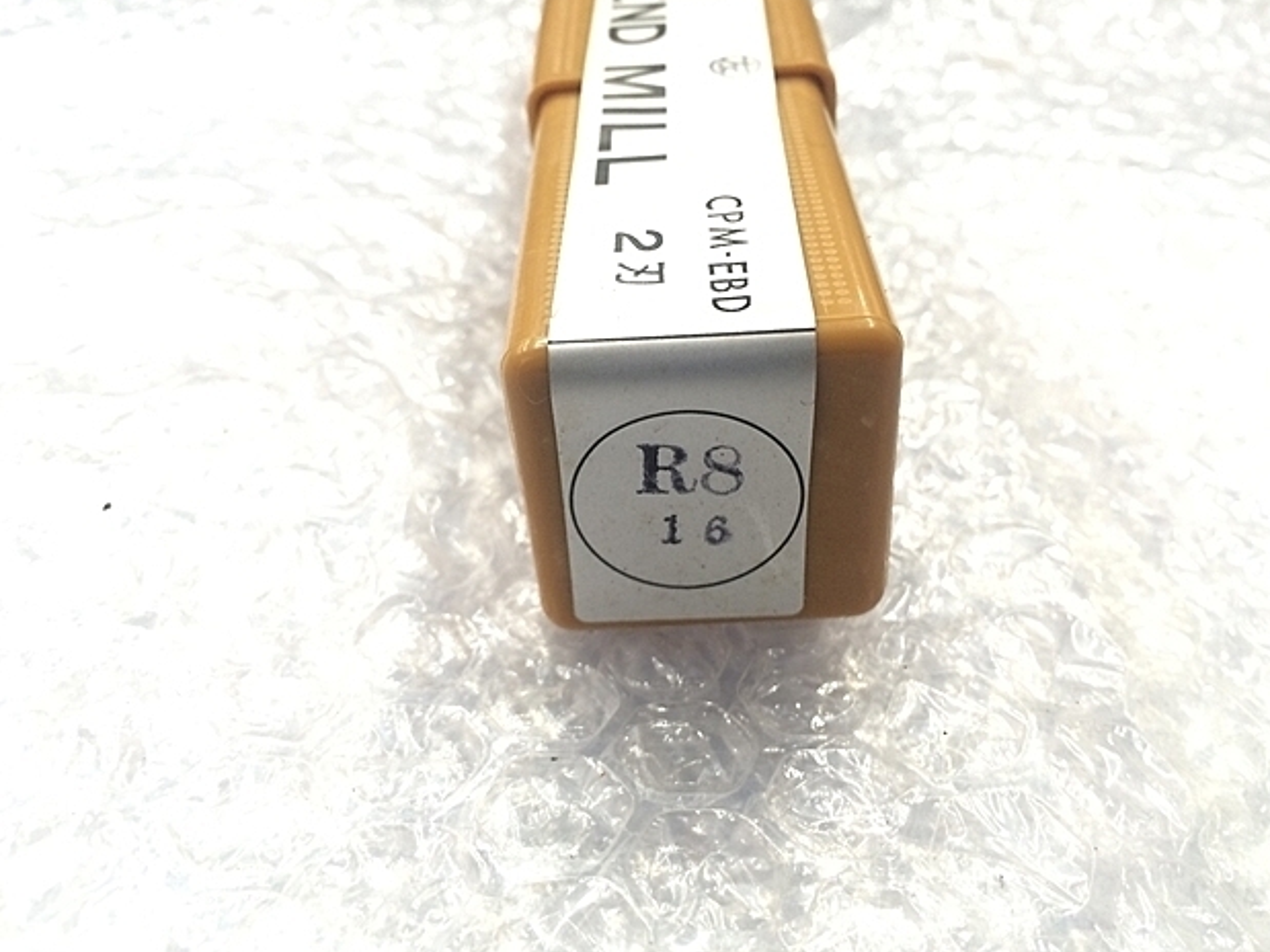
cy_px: 466
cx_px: 632
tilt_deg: -39.0
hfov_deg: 60.0
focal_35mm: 30
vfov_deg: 46.8
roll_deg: -2.0
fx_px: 1100
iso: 125
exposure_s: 1/30
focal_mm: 4.15
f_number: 2.2
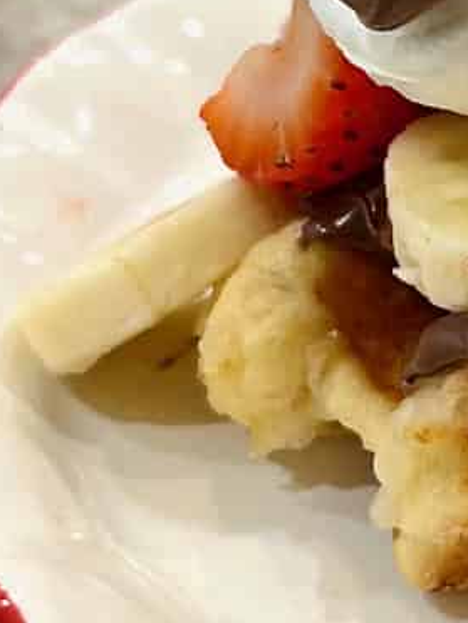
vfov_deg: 17.5
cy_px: 225
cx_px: 701
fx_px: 2019
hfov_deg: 12.6
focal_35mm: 112
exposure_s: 1/60
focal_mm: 5.7
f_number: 1.5
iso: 64
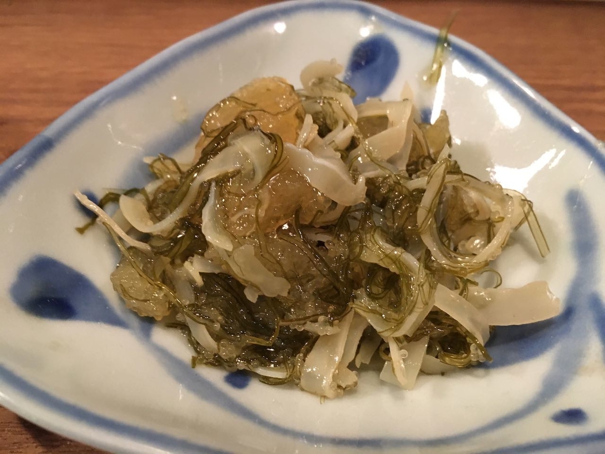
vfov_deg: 48.2
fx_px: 507
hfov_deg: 61.7
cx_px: 302
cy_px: 227
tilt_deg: -49.5
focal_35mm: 29
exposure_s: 1/15
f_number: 2.2
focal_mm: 4.15
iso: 400
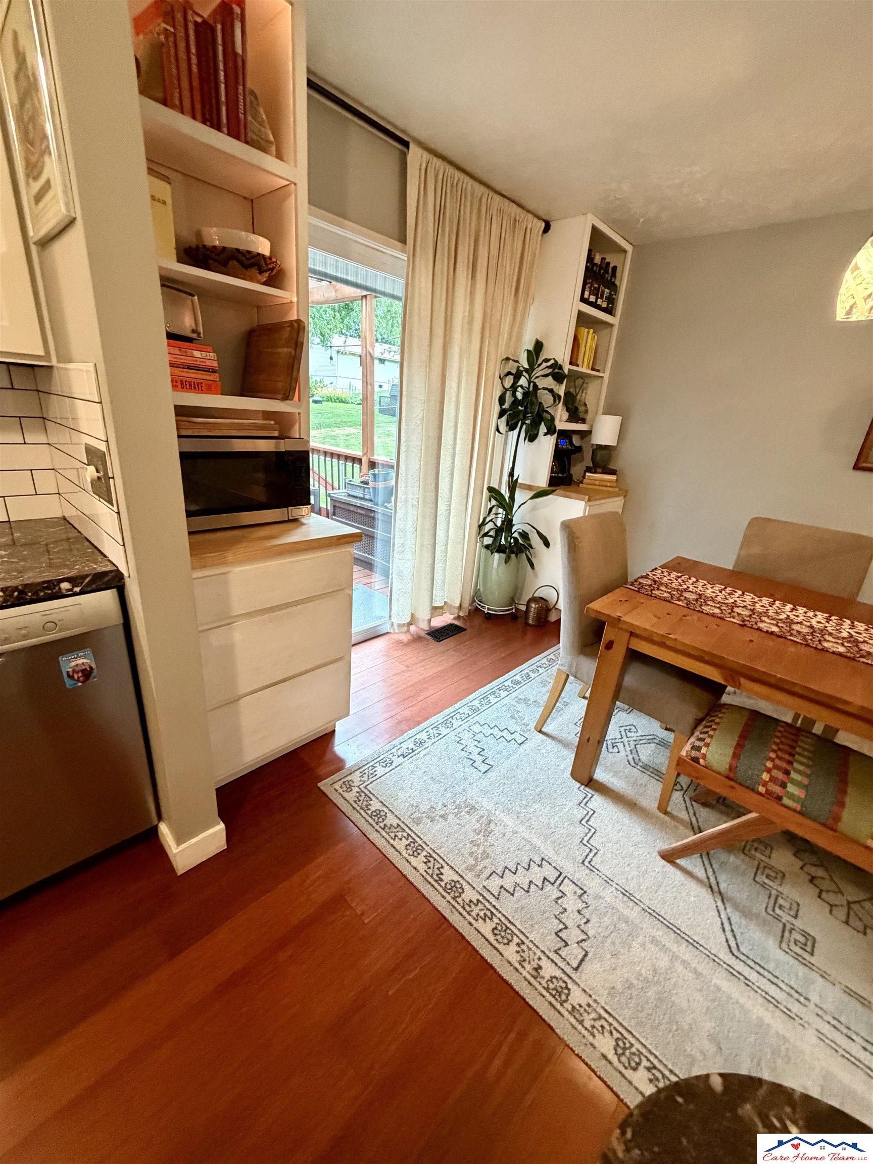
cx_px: 436
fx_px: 471
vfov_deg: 102.1
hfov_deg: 85.7
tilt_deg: -19.7
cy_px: 582
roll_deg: -3.8
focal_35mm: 14
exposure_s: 1/60
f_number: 2.2
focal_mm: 2.22
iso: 500
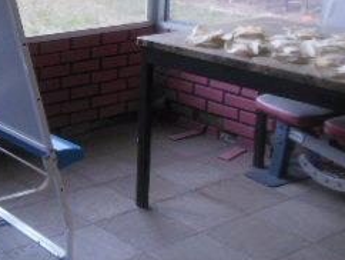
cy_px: 66
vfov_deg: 22.1
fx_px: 658
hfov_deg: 27.3
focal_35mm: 66
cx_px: -20
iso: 400
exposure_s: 1/25
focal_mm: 4.5
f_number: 3.2
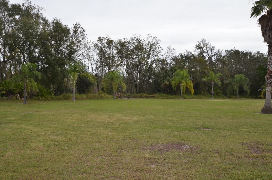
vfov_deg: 36.7
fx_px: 271
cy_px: 90
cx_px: 136
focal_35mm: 36
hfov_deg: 53.2
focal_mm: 24
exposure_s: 1/200
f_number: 7.1
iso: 200
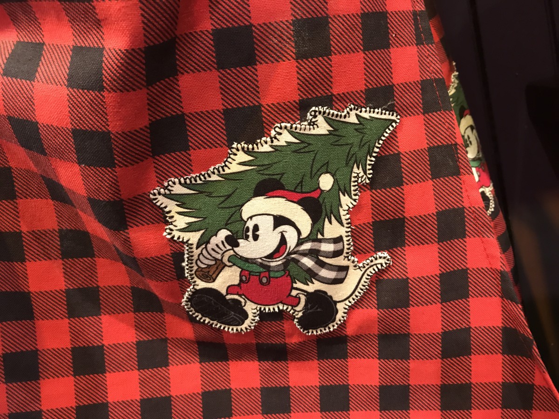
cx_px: 280
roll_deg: +14.5
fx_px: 452
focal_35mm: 28
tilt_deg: -12.8
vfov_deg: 49.7
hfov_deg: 63.4
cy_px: 210
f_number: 1.8
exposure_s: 1/13
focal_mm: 3.99
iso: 100
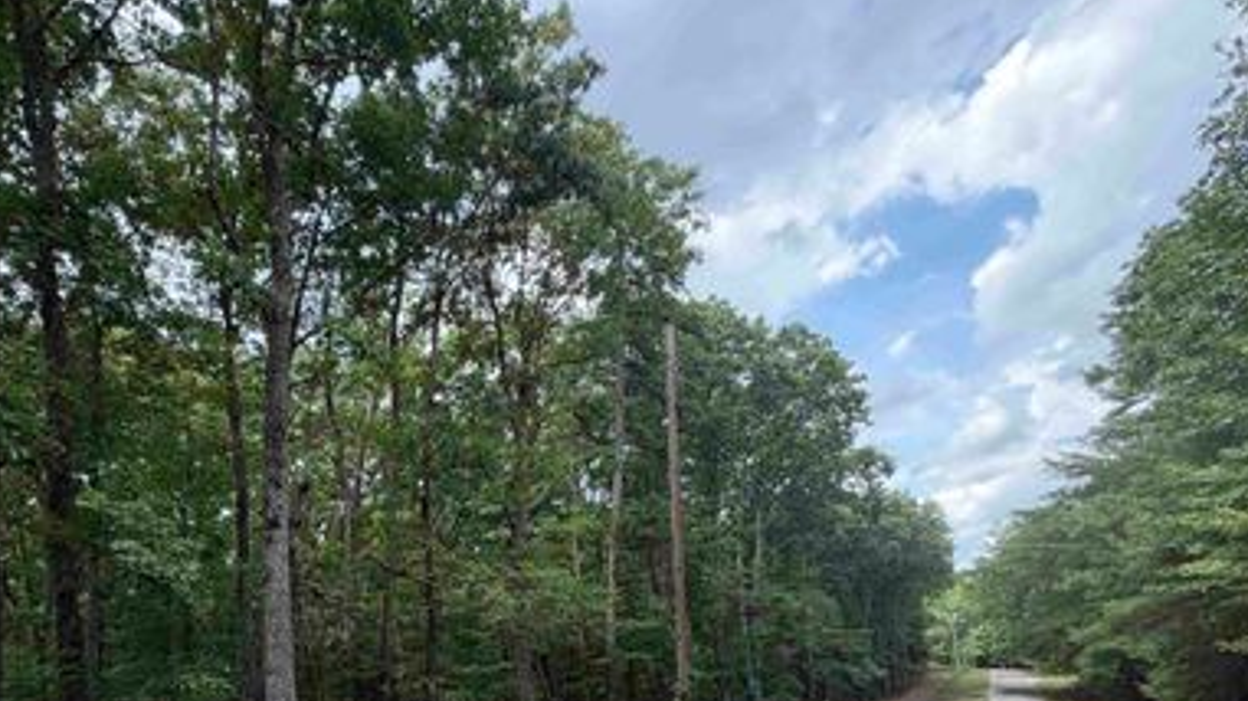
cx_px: 462
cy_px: 578
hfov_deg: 84.8
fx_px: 662
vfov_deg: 51.7
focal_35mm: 20
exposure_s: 1/227
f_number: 2.2
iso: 40
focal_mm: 2.22
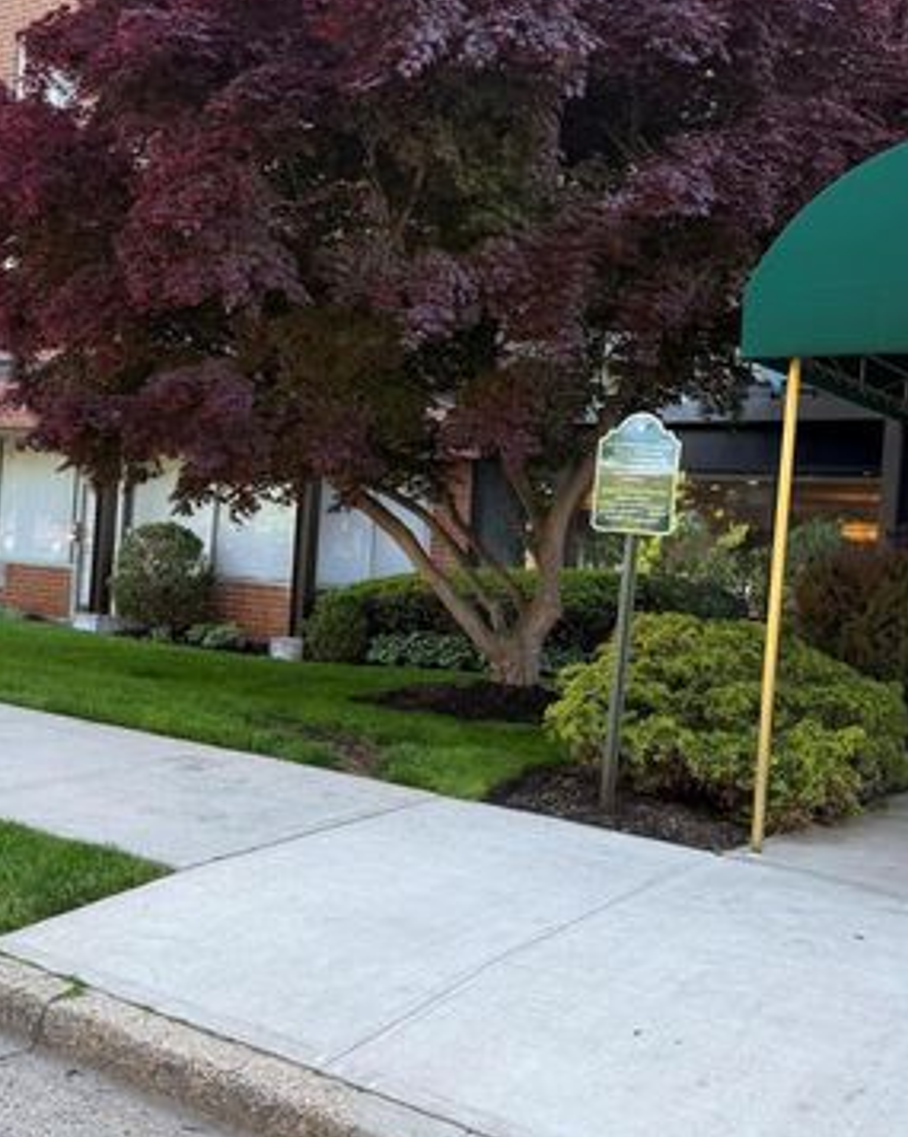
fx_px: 1312
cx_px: 484
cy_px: 556
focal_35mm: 39
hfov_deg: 38.2
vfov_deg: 46.9
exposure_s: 1/215
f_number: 1.78
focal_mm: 6.76
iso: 64
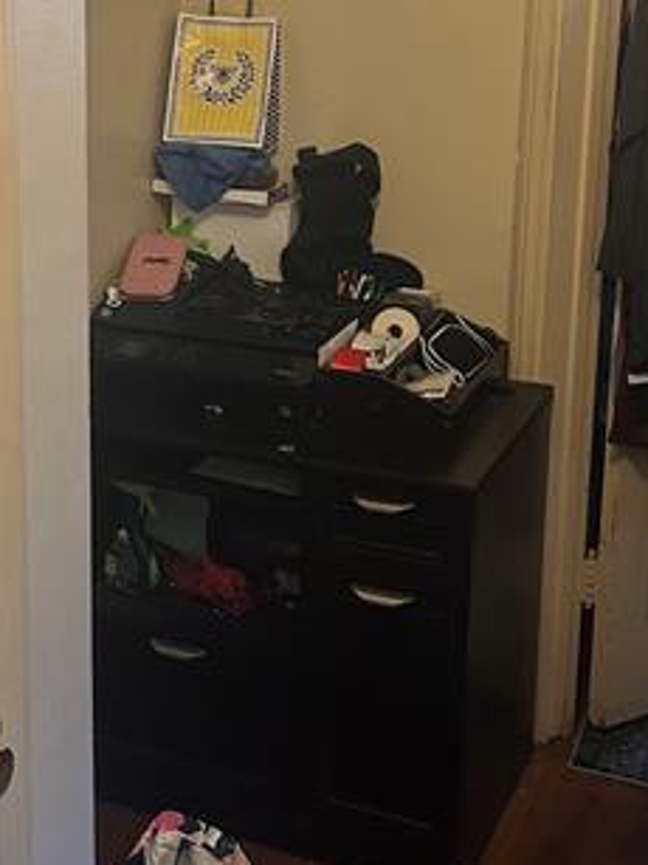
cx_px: 200
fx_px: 1623
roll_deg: -0.3
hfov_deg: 22.4
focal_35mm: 65
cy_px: 270
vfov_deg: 29.6
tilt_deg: -12.6
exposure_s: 1/60
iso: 320
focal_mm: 5.7
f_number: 1.5
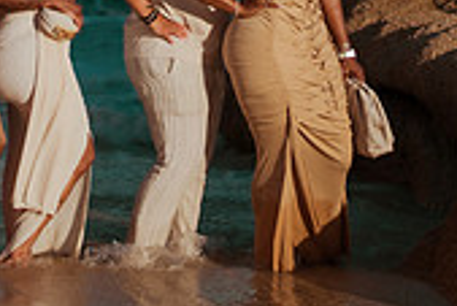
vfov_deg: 6.8
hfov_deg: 10.2
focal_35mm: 199
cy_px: -139
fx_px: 2528
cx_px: -3
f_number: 1.8
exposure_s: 1/8000
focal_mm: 58
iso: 50
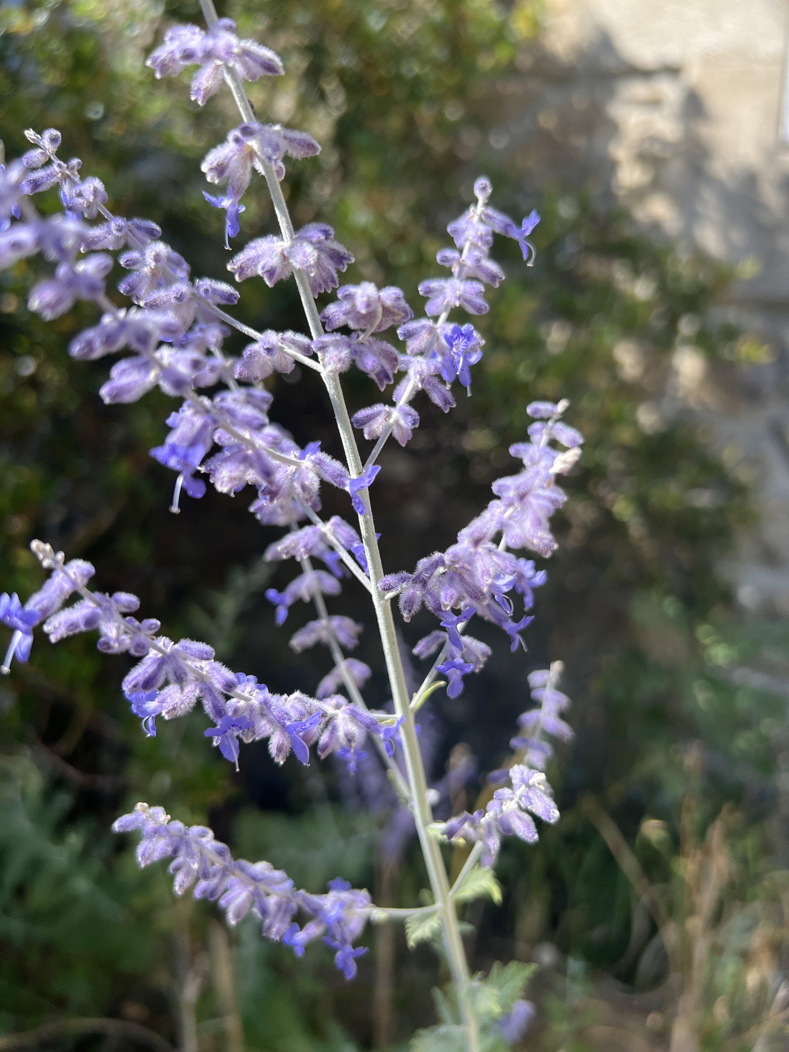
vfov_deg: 67.3
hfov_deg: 53.1
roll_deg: -2.4
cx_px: 394
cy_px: 526
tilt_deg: -6.5
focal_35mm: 26
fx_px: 790
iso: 50
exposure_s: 1/1112
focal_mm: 5.7
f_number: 1.5
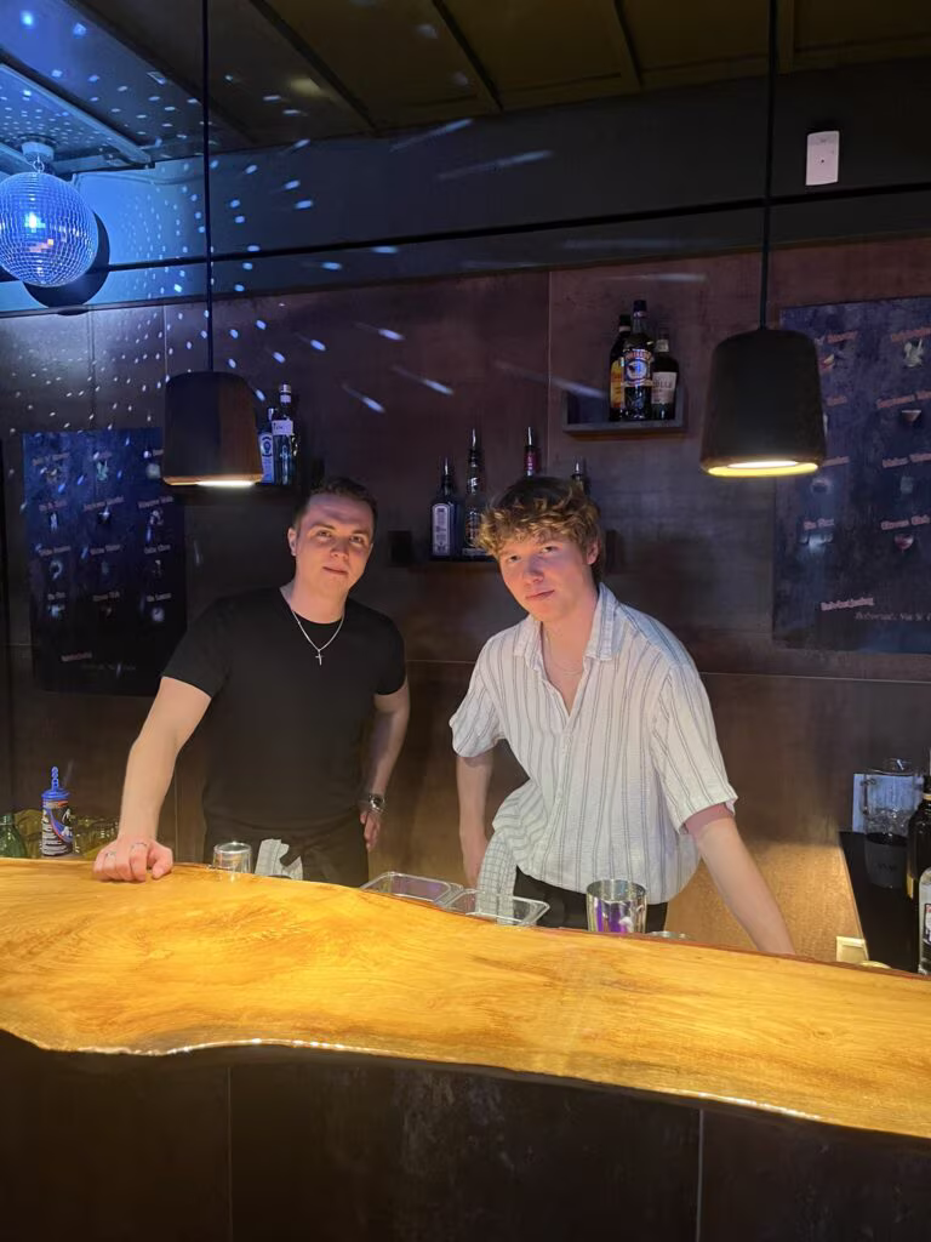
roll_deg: +0.2
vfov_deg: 67.3
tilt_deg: -4.9
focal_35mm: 26
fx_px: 932
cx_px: 466
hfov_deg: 53.1
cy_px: 621
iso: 500
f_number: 1.6
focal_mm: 5.1
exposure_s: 1/33
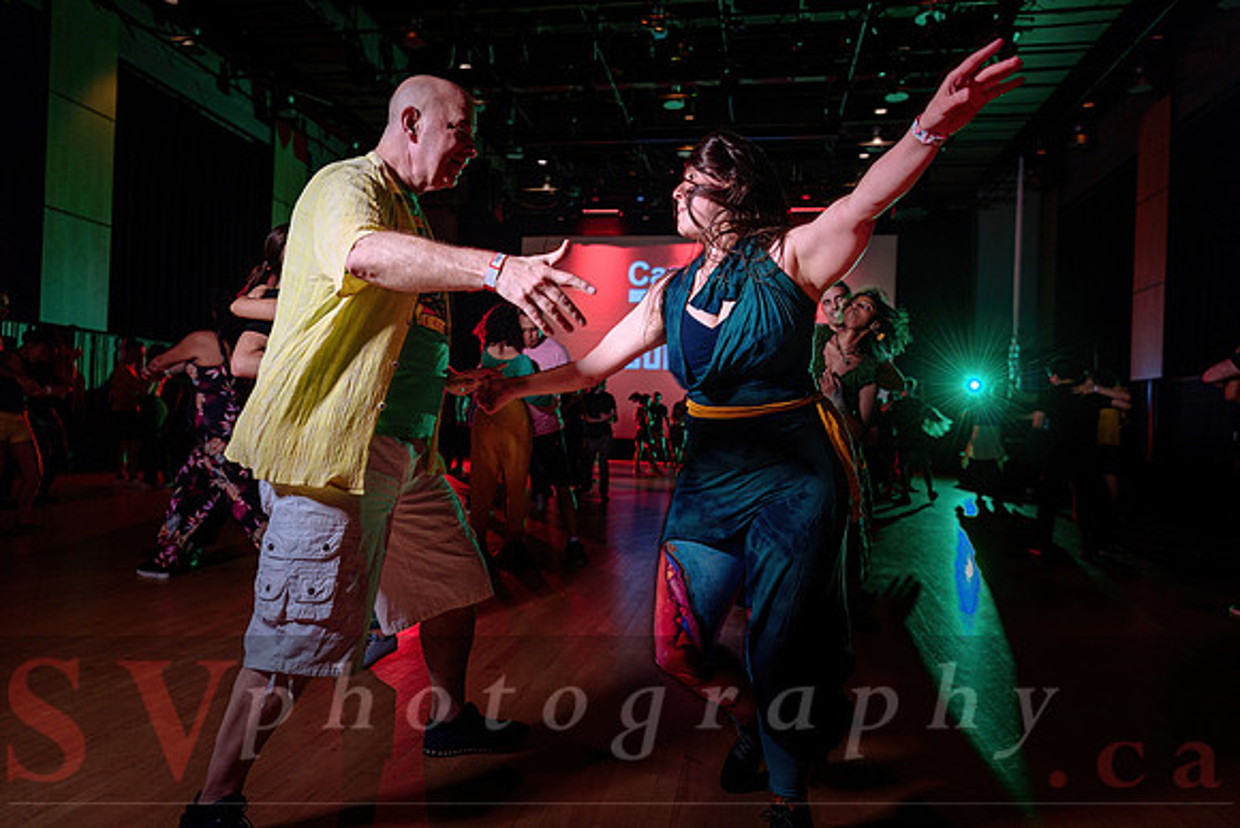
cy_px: 414
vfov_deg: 53.2
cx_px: 620
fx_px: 827
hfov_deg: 73.7
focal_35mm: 24
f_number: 3.2
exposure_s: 1/60
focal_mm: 24
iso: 1000
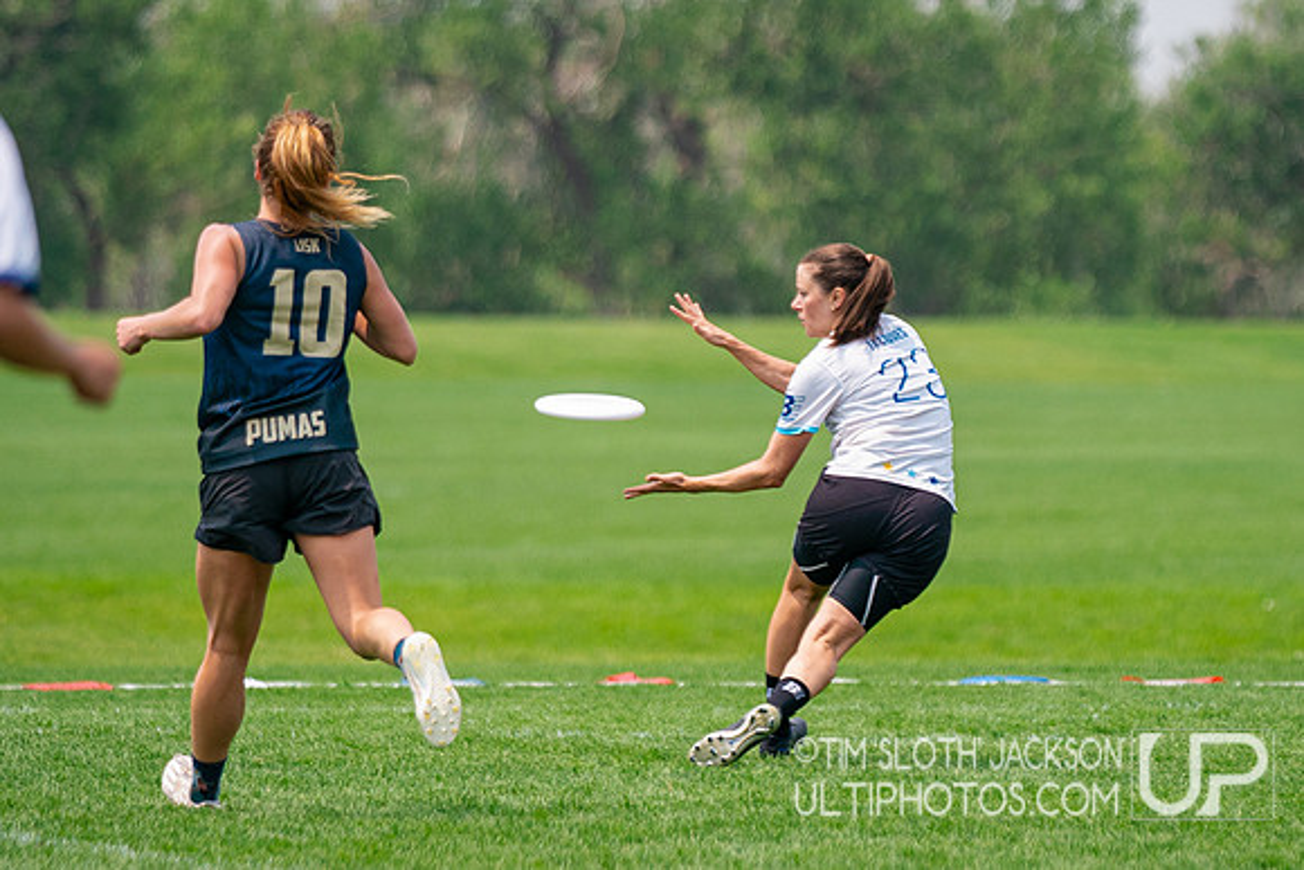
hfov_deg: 4.9
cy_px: 471
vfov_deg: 3.3
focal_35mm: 417
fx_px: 15092
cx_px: 928
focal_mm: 200
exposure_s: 1/5000
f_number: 3.2
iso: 400
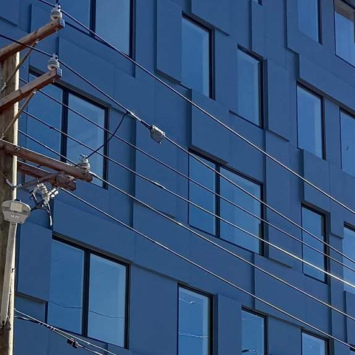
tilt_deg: +18.0
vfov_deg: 15.0
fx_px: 1323
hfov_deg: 14.9
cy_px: 360
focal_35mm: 114
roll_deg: +2.0
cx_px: 387
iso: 80
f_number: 1.78
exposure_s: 1/4673
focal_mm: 6.76
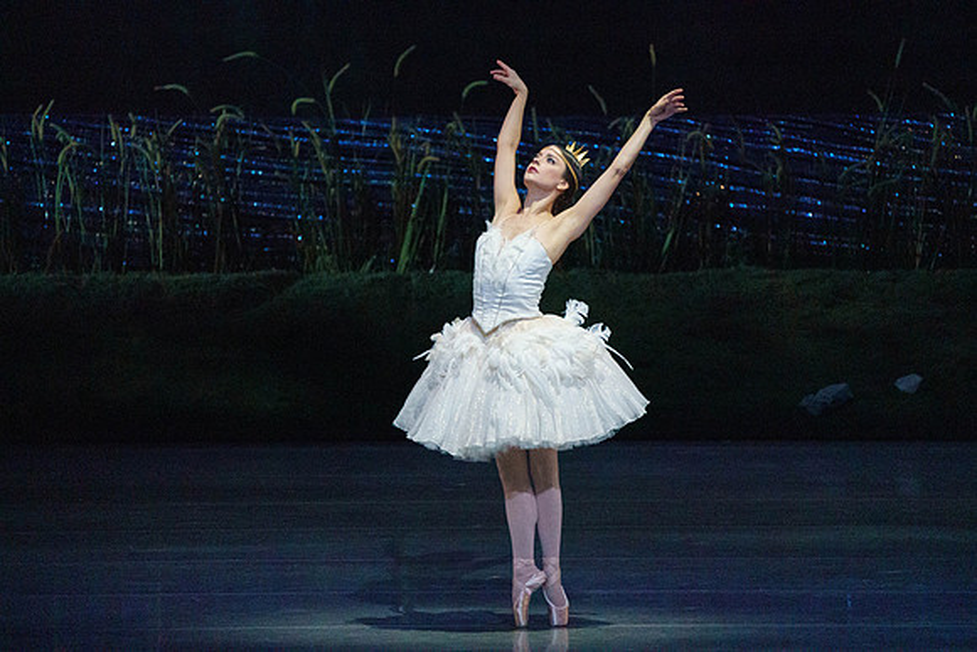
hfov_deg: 5.2
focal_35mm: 400
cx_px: 488
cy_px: 326
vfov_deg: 3.4
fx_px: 10858
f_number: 5.6
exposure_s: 1/320
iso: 8000
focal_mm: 400
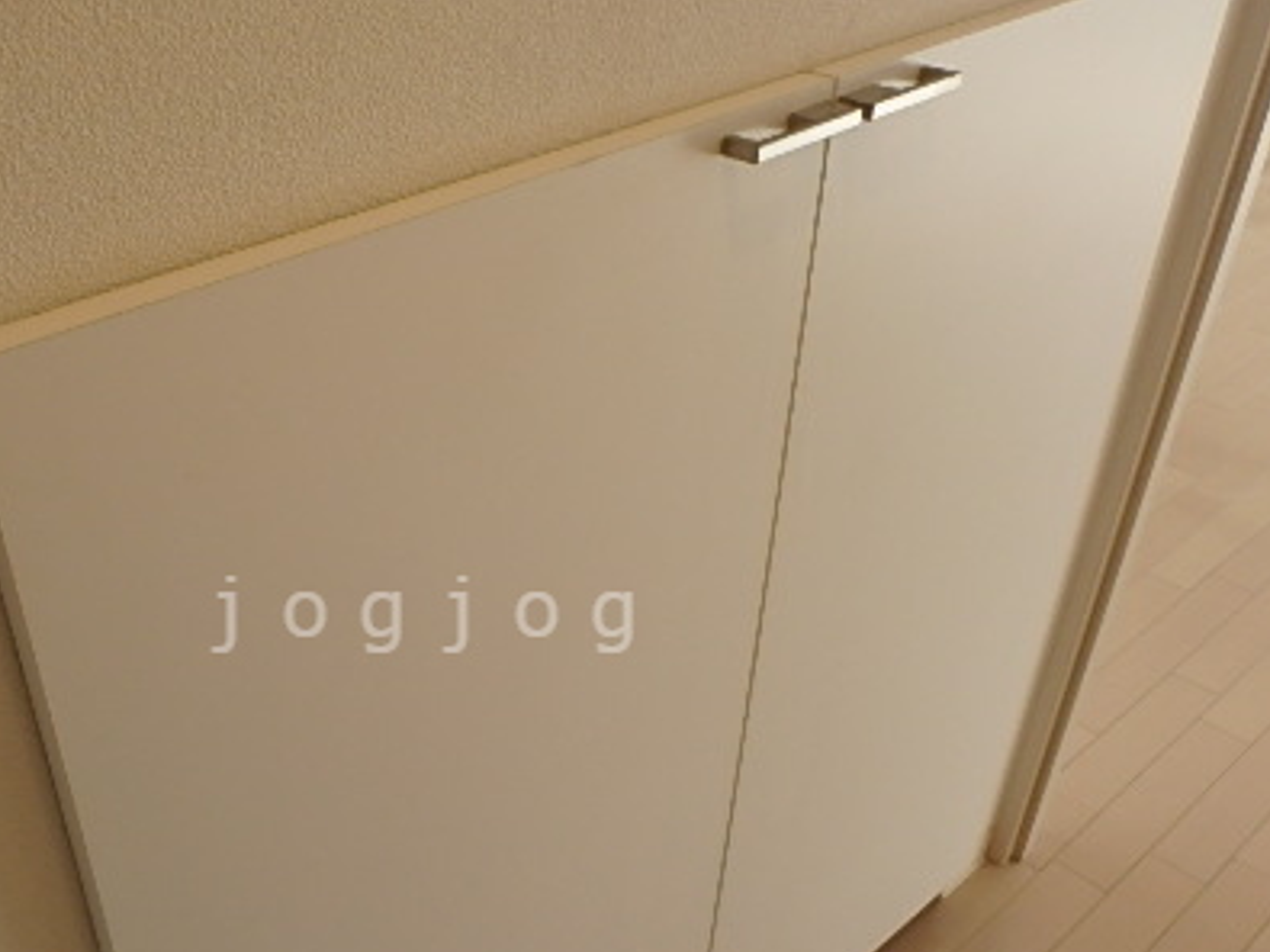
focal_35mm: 34
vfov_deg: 41.4
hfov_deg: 53.0
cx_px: 431
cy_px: 614
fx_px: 1247
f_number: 3.5
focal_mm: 3.7
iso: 125
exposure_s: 1/60
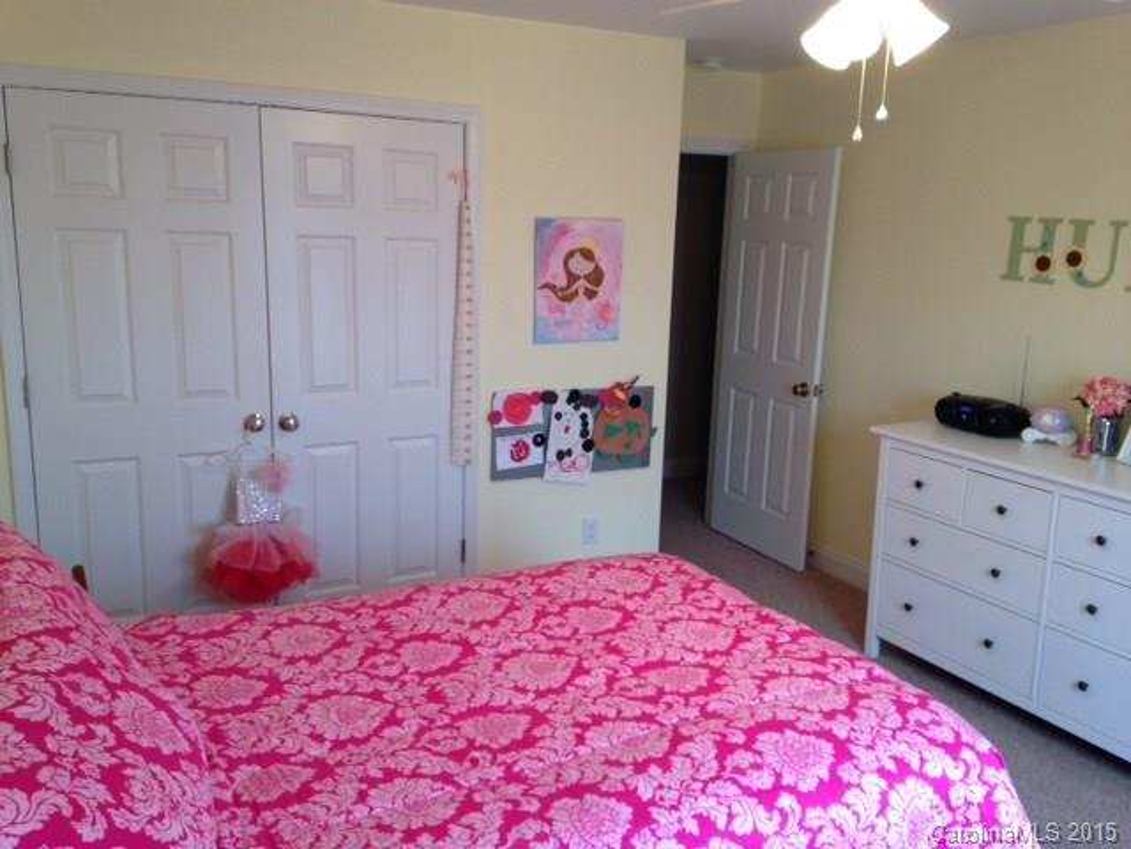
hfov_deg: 55.4
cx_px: 566
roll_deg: -0.9
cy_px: 424
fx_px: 1078
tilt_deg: -11.5
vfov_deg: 42.9
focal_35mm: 33
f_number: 2.4
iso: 64
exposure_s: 1/20
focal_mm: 4.12
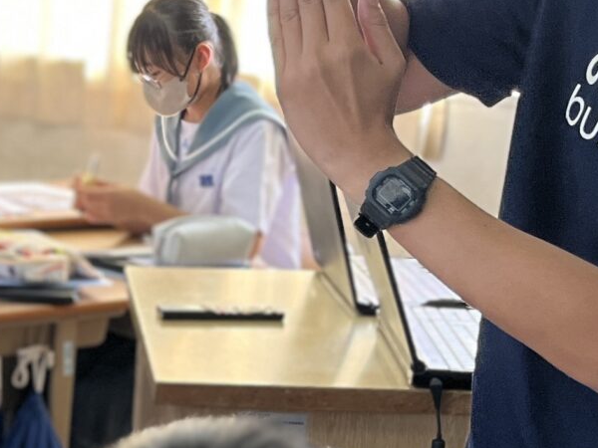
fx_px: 1918
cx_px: -237
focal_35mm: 111
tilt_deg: -14.5
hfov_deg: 16.5
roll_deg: -2.4
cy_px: 395
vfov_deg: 13.2
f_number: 1.6
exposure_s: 1/120
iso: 100
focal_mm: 5.1
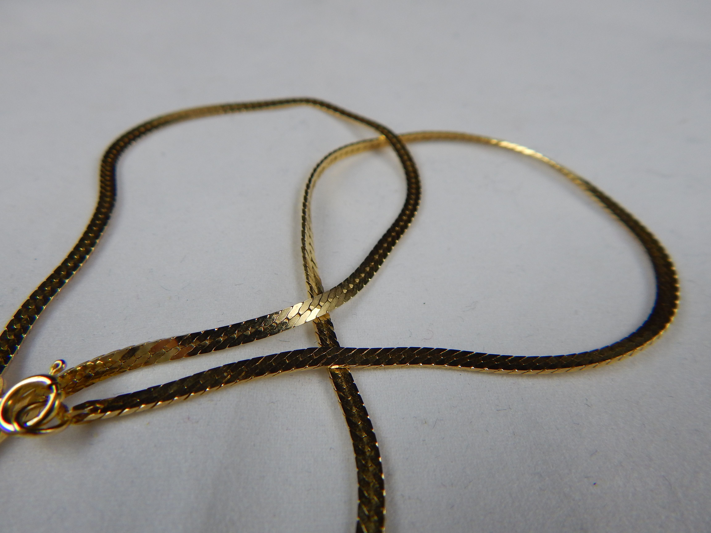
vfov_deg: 58.9
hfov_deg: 73.9
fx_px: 472
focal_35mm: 23
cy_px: 266
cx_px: 356
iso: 125
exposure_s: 1/40
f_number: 3
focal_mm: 4
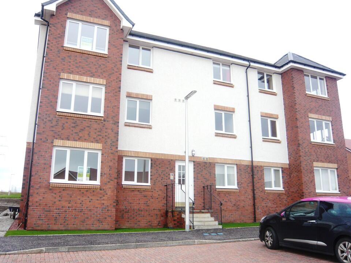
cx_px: 176
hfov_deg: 60.0
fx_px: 304
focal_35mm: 30
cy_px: 126
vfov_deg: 46.8
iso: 100
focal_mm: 4.6
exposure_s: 1/80
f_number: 2.8
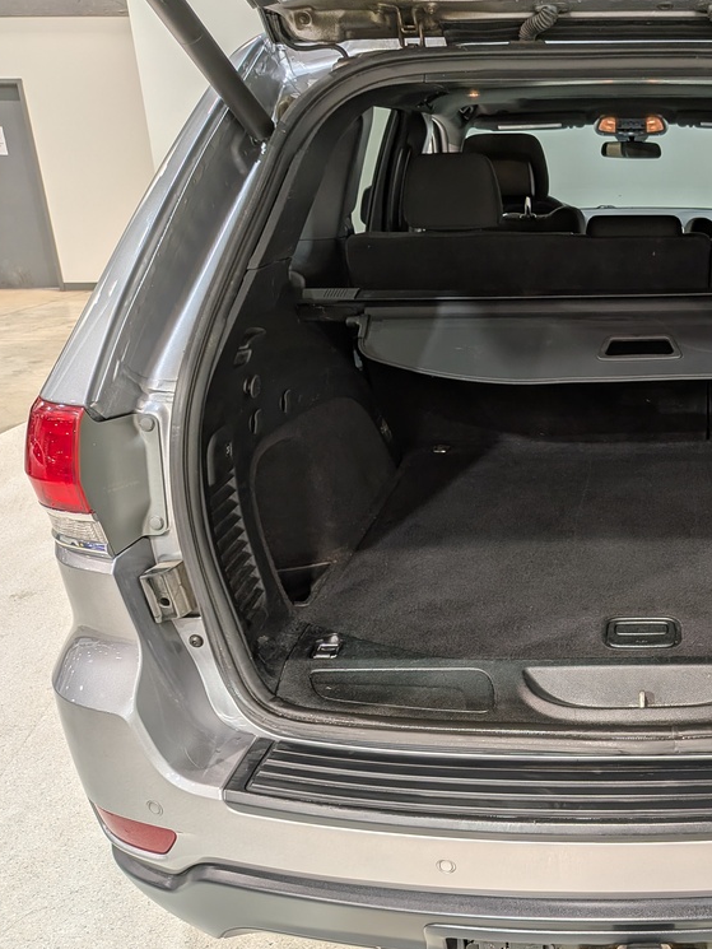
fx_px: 905
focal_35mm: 33
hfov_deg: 40.0
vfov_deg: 55.3
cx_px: 633
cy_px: 476
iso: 29
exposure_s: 1/146
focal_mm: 4.53
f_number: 1.7
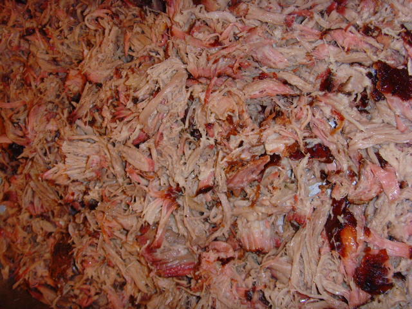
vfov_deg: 36.8
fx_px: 464
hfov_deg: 47.9
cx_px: 206
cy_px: 154
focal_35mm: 39
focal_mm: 6.6
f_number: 3.5
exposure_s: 1/45
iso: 200
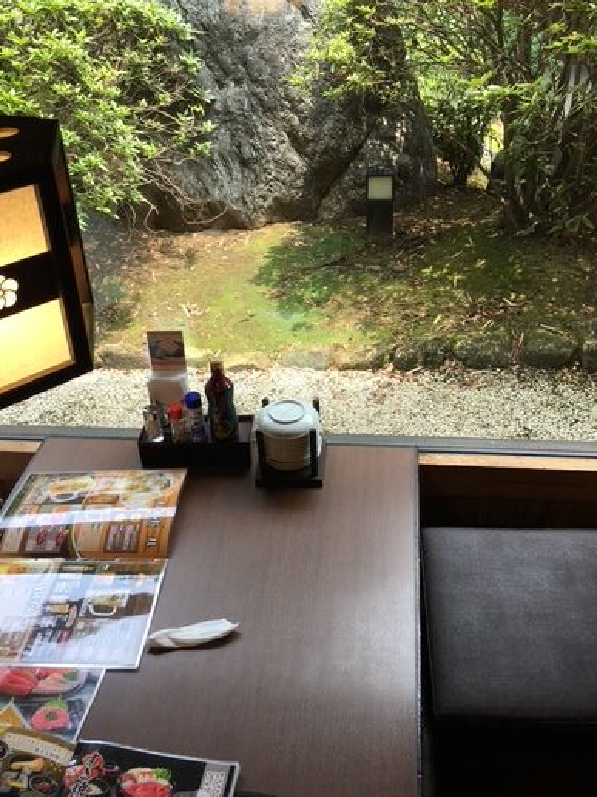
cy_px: 363
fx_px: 828
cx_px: 279
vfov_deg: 51.3
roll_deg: +2.9
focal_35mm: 36
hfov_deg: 39.6
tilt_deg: -31.6
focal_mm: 4.15
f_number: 2.2
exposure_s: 1/120
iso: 32
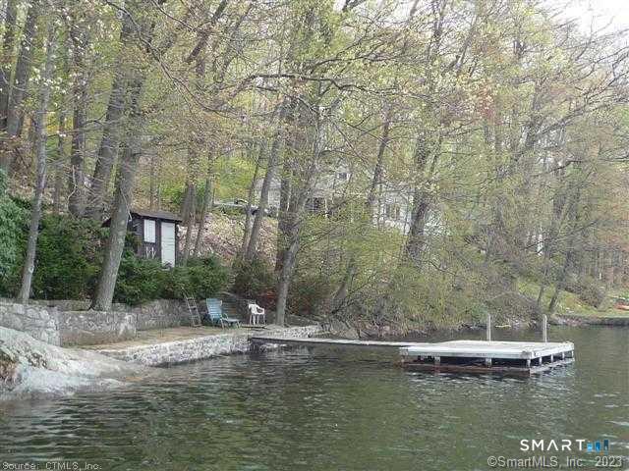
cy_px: 236
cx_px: 314
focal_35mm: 46
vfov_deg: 31.5
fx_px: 836
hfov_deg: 41.2
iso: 100
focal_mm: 4.5
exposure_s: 1/400
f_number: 2.8
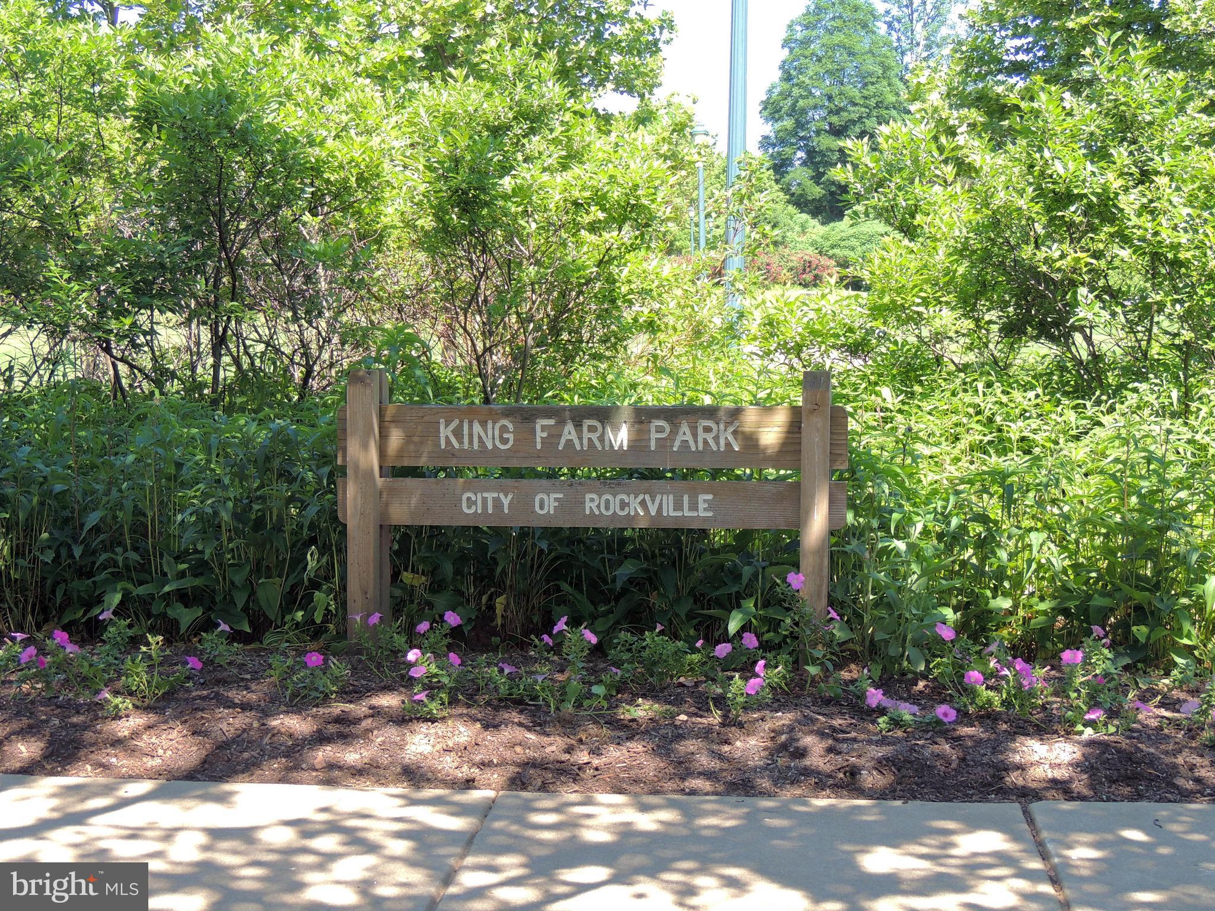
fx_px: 2106
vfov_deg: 24.4
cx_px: 608
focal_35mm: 60
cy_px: 456
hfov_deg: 32.2
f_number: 3.7
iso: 100
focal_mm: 10.7
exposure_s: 1/125
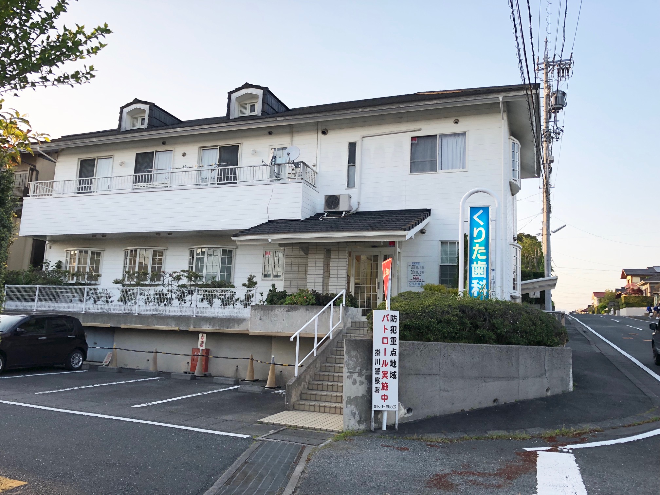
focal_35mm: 28
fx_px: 534
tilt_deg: +8.6
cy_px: 248
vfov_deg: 49.7
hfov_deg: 63.4
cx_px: 330
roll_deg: -2.8
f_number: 1.8
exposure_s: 1/397
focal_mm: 3.99
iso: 20
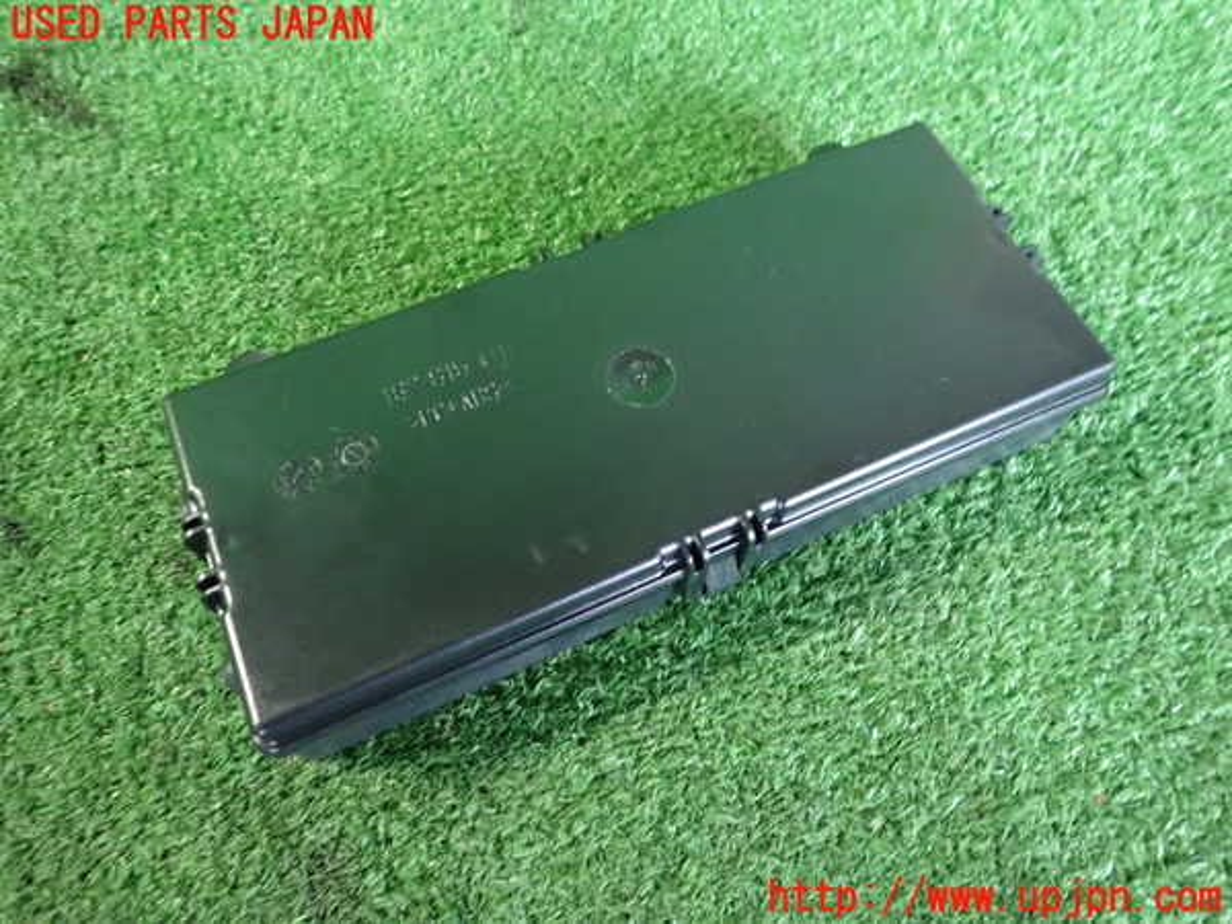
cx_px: 616
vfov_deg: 54.9
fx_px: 890
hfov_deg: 69.4
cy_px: 462
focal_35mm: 25
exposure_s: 1/25
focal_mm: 4.5
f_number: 2
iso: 800
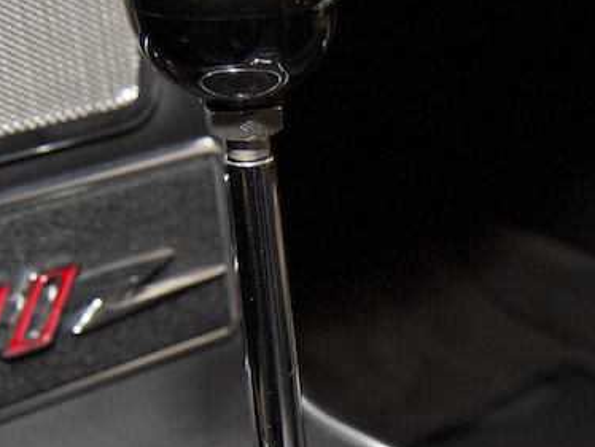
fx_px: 1978
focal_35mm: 115
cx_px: 648
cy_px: 584
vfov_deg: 12.5
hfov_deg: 16.6
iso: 3200
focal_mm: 35
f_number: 7.1
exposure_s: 1/100
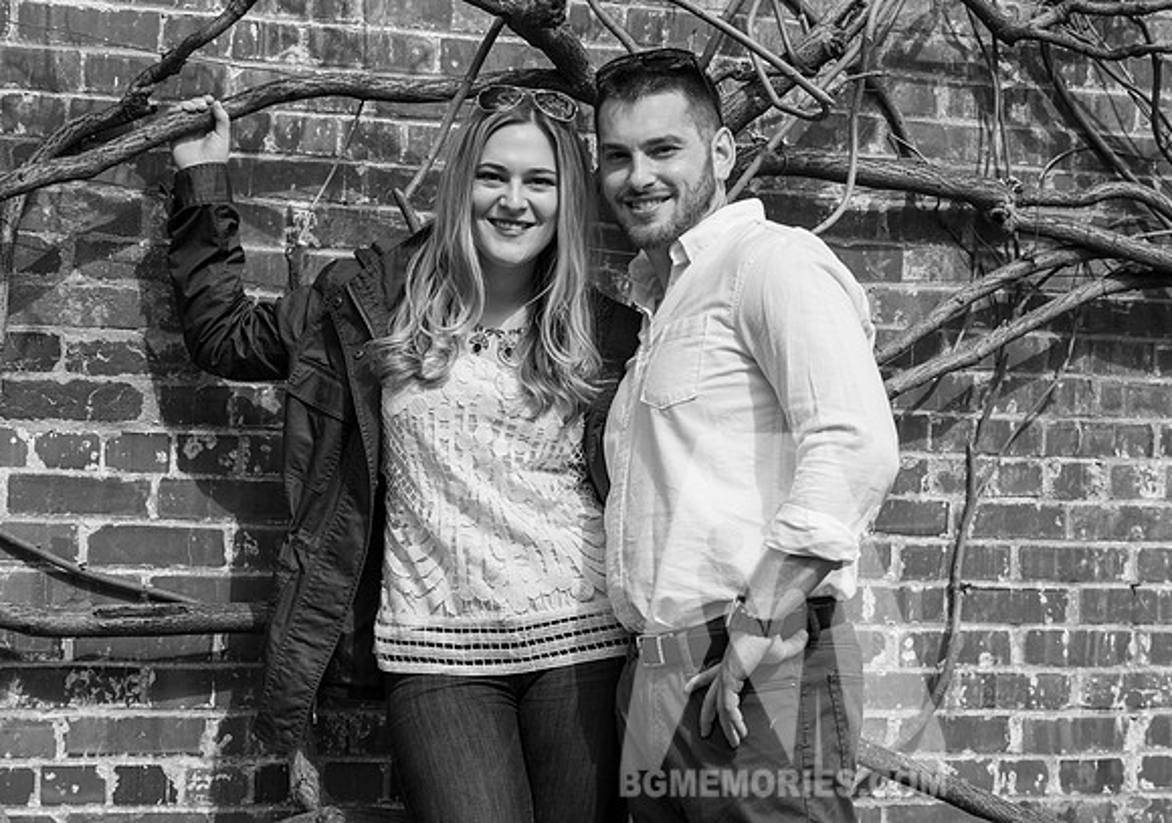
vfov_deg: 13.2
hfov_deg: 18.7
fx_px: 3564
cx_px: 629
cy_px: 376
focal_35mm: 108
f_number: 5
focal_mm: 86
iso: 160
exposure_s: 1/800
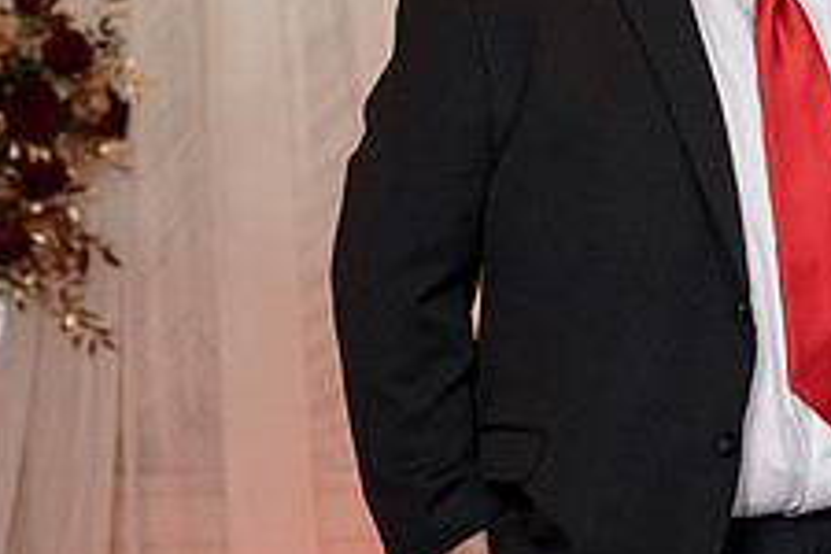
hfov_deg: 12.1
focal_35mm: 166
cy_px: 79
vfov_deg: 8.2
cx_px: 984
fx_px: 3832
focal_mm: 64
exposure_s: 1/160
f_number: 4
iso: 2000
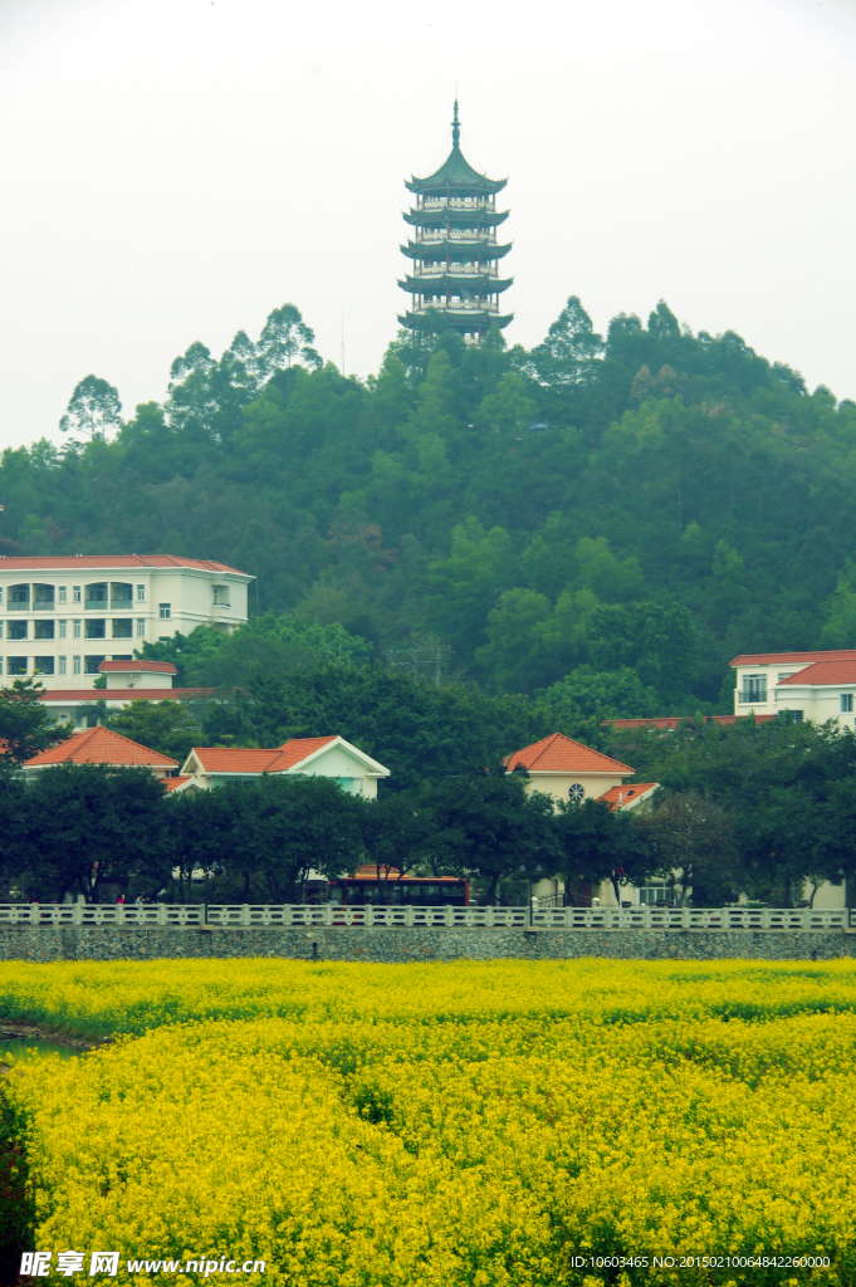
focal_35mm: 150
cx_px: 428
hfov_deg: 9.1
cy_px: 644
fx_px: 5359
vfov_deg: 13.7
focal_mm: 100
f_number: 13
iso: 100
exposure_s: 1/30
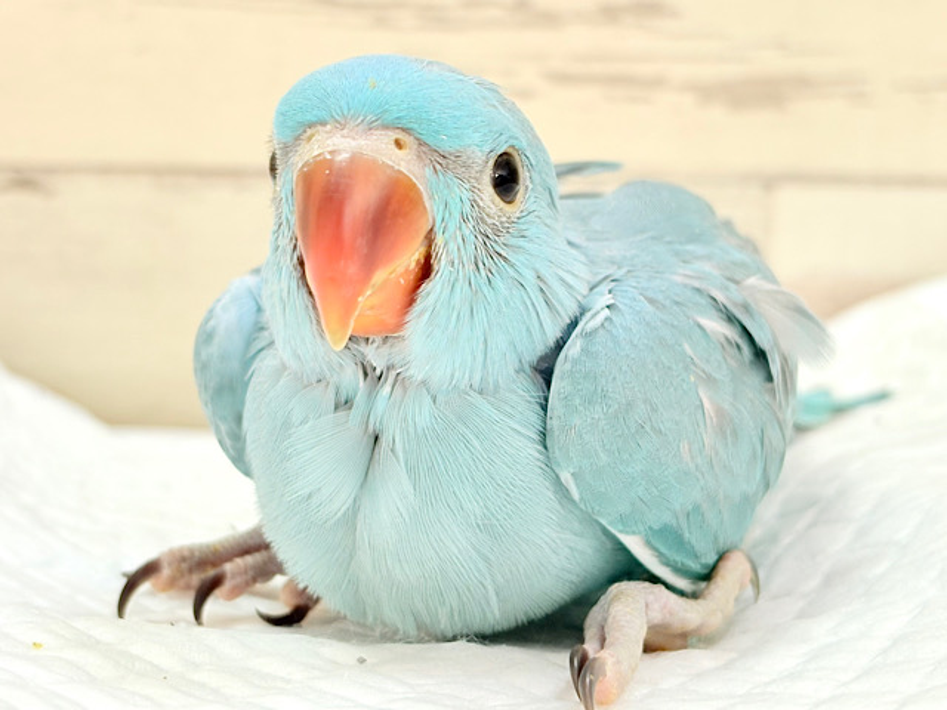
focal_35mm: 52
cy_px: 355
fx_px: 1423
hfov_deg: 36.8
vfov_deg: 28.0
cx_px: 474
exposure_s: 1/50
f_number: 1.6
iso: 64
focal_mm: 5.96
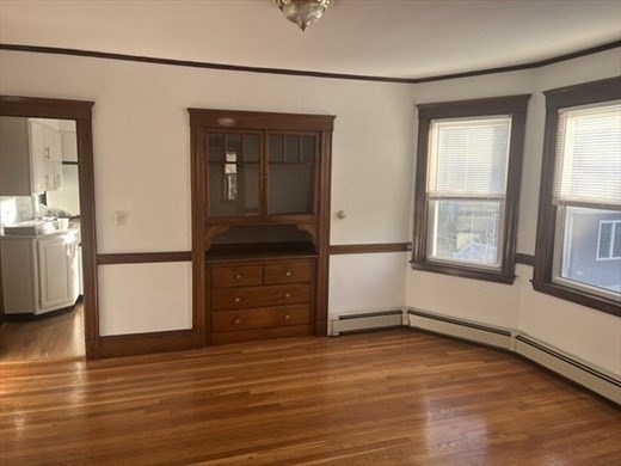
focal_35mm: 26
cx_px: 310
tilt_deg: -7.6
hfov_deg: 67.3
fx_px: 466
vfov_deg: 53.1
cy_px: 233
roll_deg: -1.4
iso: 40
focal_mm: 5.1
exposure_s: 1/170
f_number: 1.6
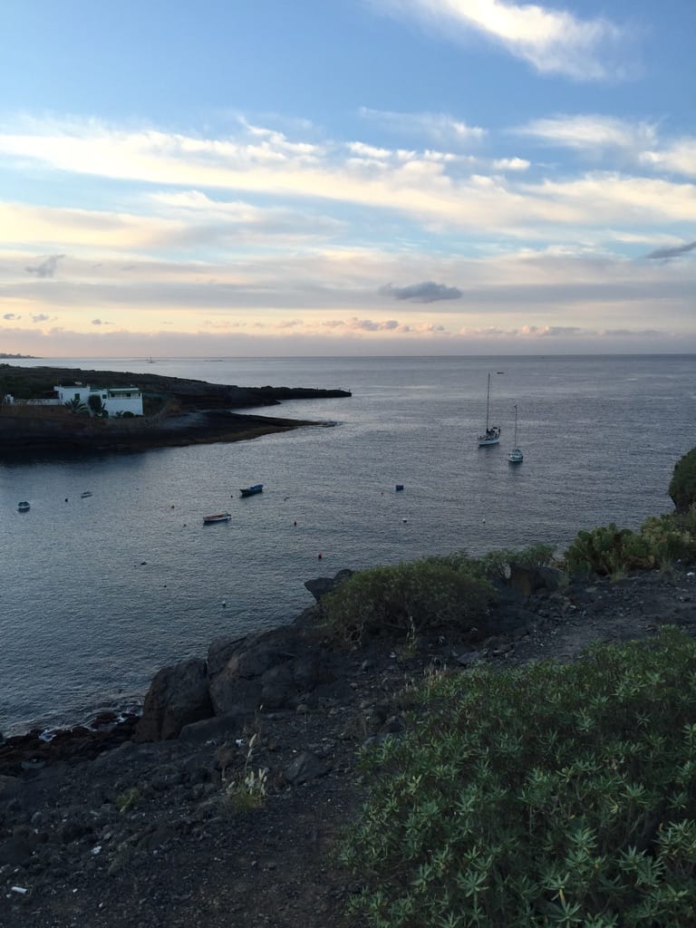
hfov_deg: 48.2
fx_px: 777
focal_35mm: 29
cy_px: 464
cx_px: 348
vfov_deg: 61.7
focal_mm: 4.15
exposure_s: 1/241
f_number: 2.2
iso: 32
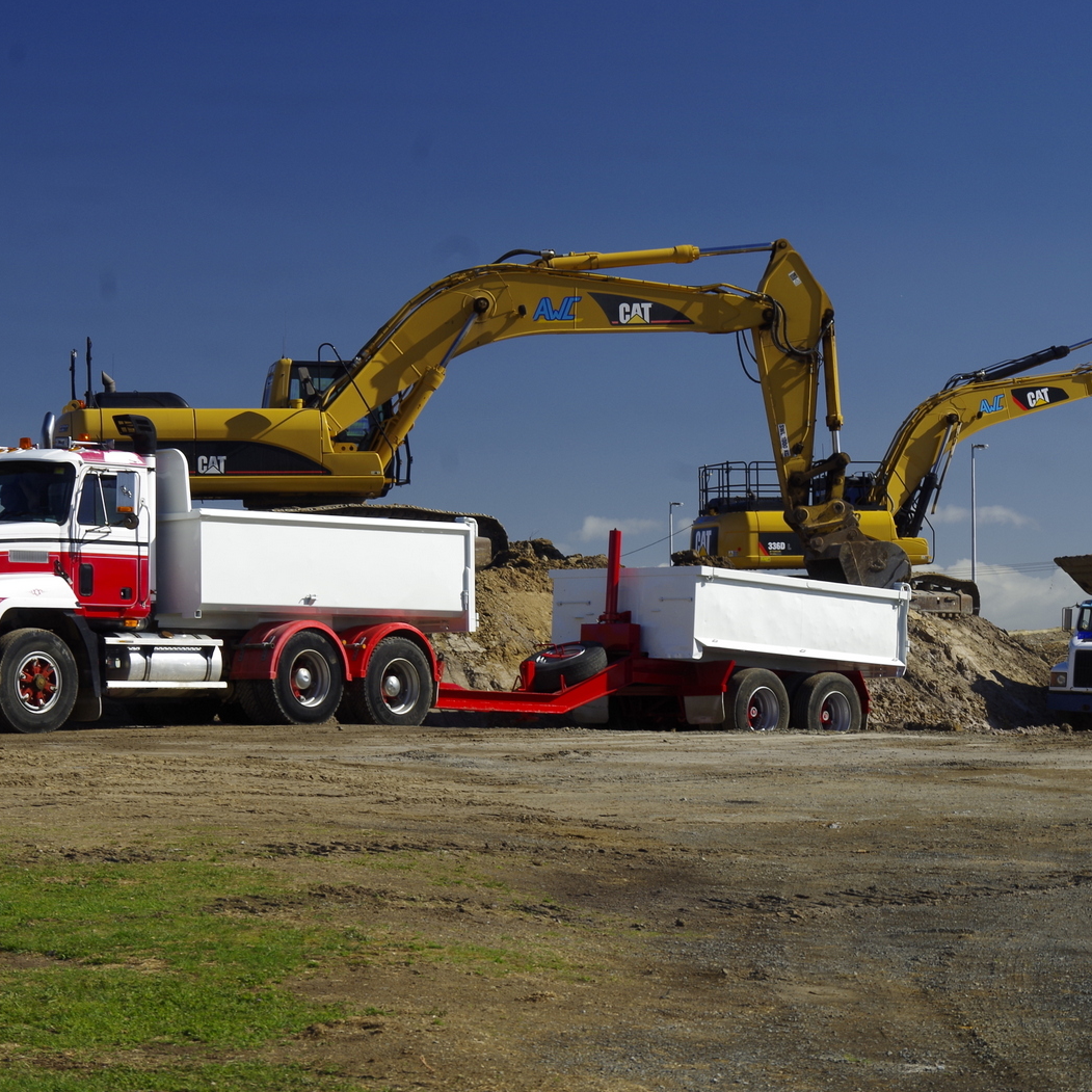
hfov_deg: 18.7
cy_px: 547
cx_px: 558
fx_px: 3319
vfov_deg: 18.7
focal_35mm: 93
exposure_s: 1/80
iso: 100
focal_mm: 48
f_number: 9
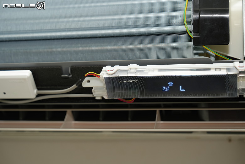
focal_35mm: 70
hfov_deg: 28.8
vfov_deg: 19.5
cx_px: 122
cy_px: 82
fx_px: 476
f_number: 4
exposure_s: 1/160
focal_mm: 70
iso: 400
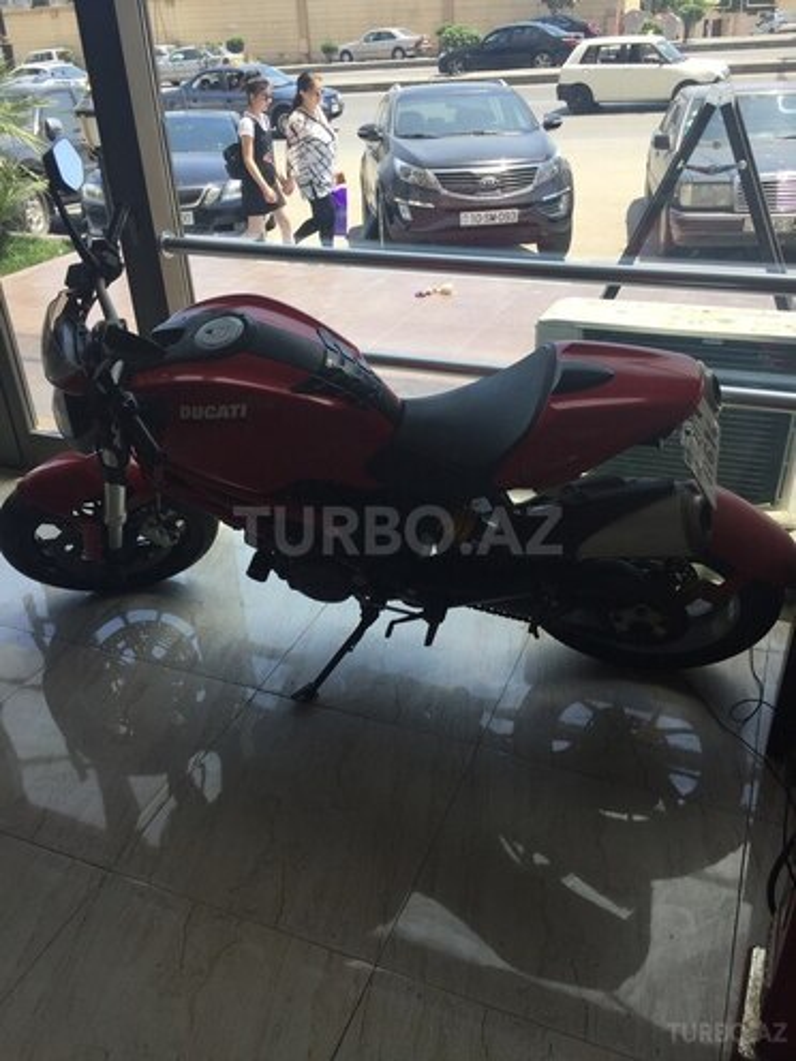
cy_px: 530
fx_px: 889
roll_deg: +2.8
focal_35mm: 29
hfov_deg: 48.2
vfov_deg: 61.7
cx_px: 398
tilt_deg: -30.4
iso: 32
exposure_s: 1/599
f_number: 2.2
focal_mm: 4.15
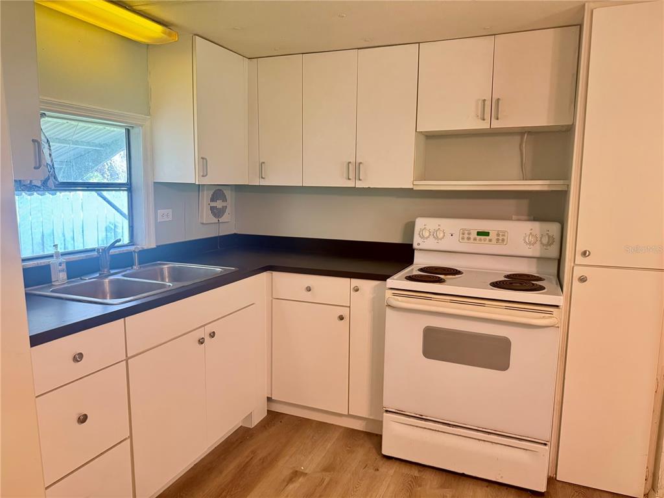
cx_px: 332
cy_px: 249
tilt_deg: -8.4
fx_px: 460
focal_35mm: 24
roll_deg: -1.2
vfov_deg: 56.8
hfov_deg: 71.6
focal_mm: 6.76
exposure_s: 1/60
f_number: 1.78
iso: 320
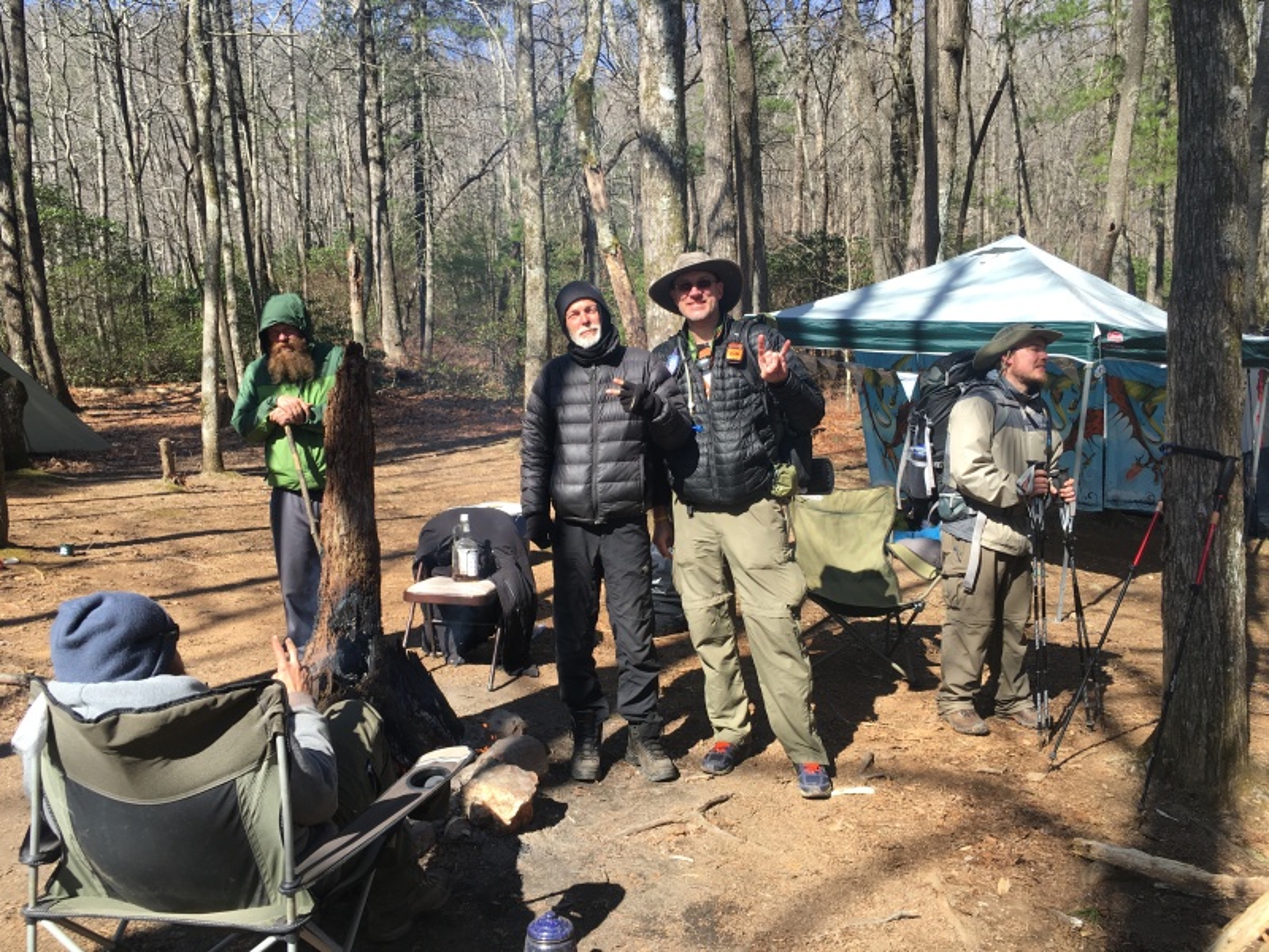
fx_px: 1063
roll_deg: +2.1
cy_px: 476
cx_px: 634
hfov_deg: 61.7
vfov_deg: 48.2
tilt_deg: -4.0
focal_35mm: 29
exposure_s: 1/493
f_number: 2.2
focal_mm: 4.15
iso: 25
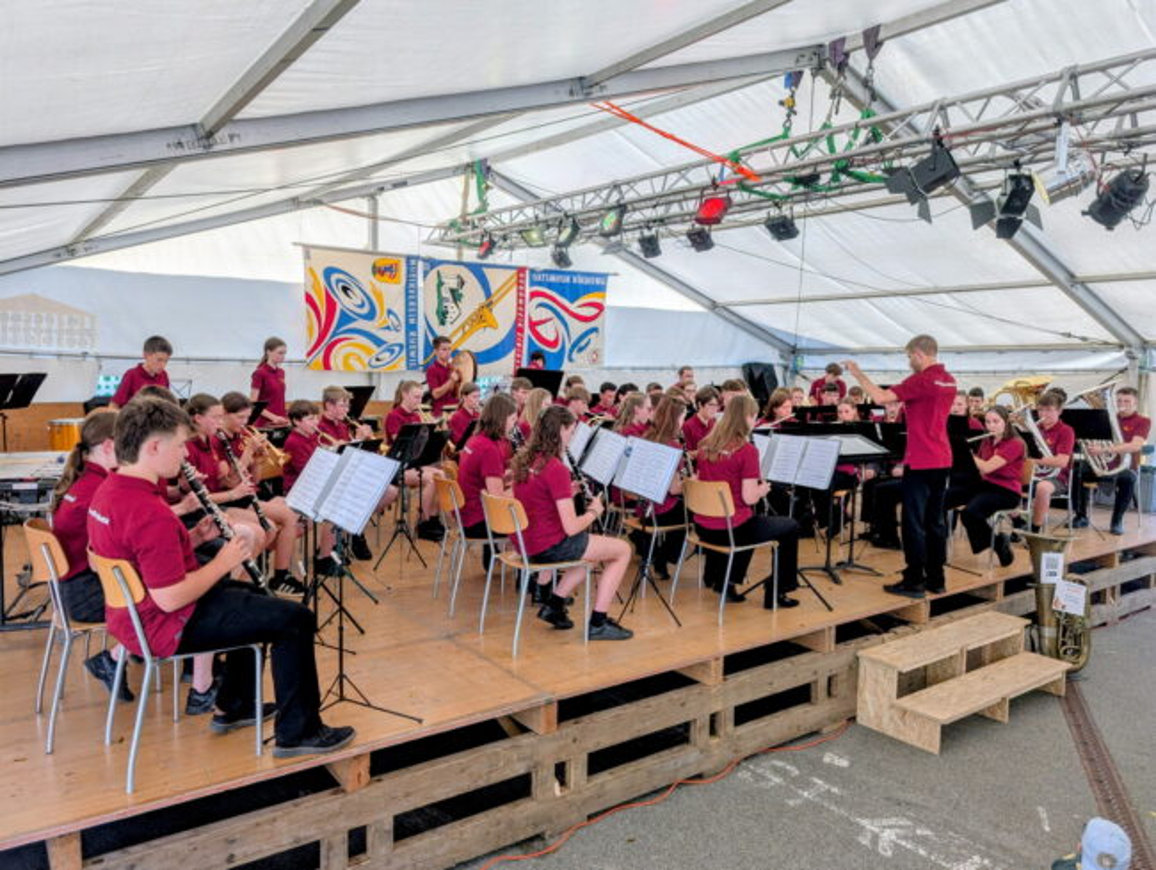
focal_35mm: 24
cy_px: 435
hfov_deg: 71.5
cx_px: 578
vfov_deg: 56.9
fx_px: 802
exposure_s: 1/1018
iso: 19
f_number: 1.68
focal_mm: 6.9
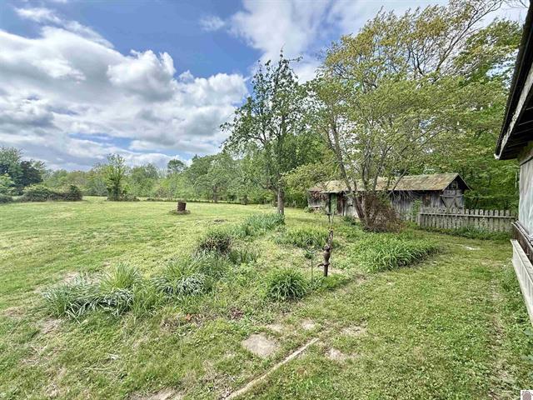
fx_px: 216
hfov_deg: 102.1
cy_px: 200
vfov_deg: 85.7
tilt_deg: -2.5
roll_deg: +0.3
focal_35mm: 14
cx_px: 266
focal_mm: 2.22
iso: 64
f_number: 2.2
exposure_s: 1/876
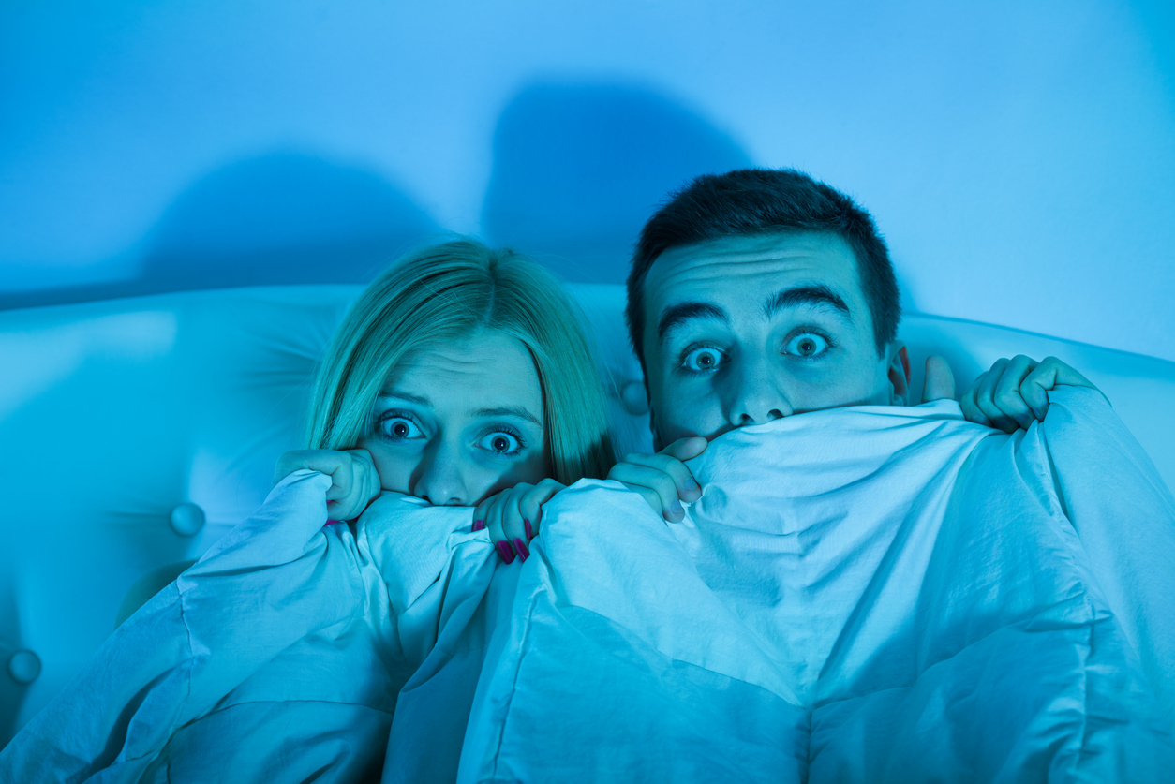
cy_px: 392
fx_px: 3428
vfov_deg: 13.1
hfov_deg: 19.4
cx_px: 588
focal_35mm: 105
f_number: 5.6
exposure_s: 1/160
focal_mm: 105
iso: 320
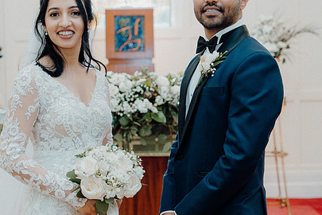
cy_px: 97
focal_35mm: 83
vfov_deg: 16.5
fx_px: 742
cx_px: 133
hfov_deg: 24.4
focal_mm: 58
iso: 1000
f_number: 3.5
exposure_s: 1/160
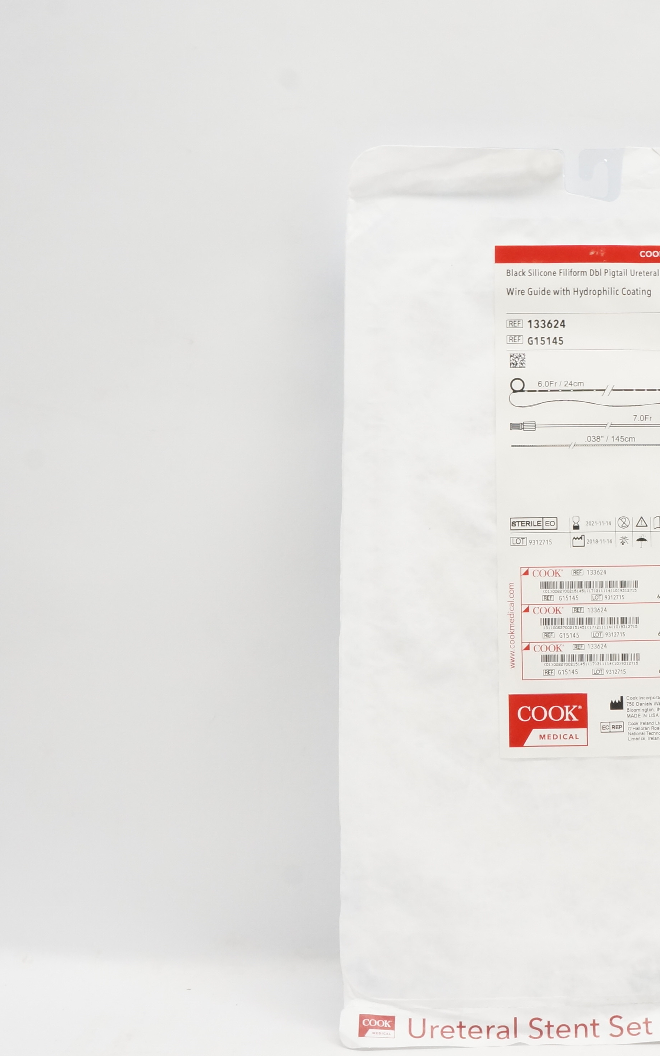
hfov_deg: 26.9
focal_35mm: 46
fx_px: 1324
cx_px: 607
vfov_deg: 43.5
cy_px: 519
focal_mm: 18
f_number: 14
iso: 800
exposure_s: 1/25
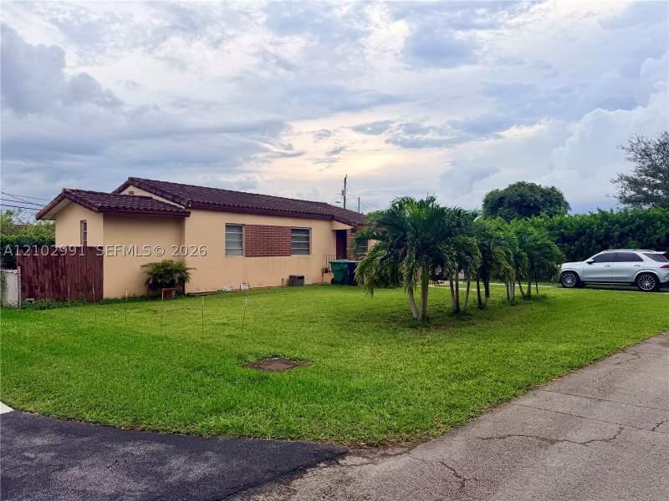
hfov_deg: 71.6
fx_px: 464
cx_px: 334
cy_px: 250
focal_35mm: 24
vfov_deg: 56.8
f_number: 1.78
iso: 80
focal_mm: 6.76
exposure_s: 1/1410
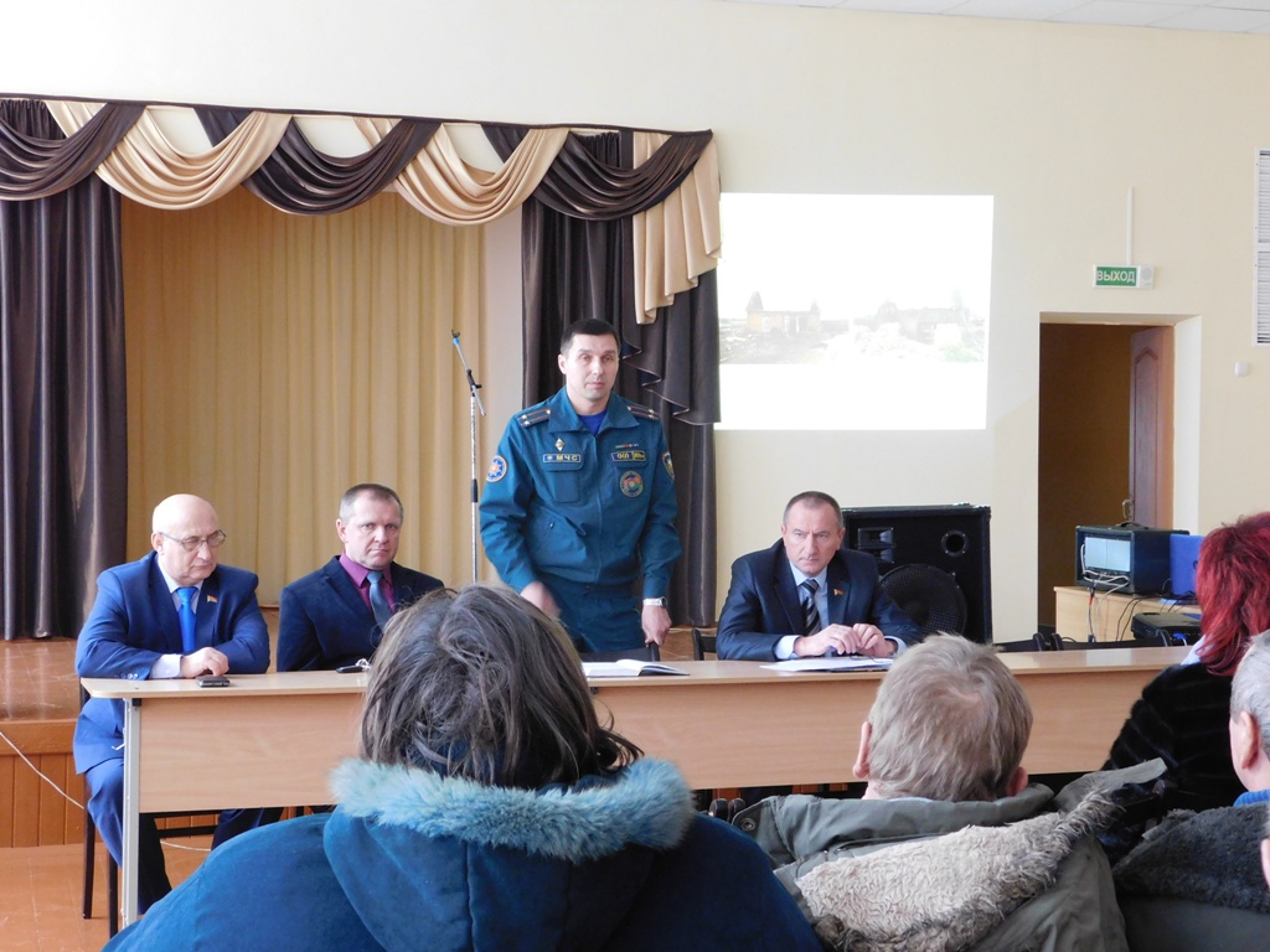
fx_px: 2165
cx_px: 635
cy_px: 476
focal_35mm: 59
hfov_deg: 32.7
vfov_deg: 24.8
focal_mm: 10.4
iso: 400
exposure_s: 1/15
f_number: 4
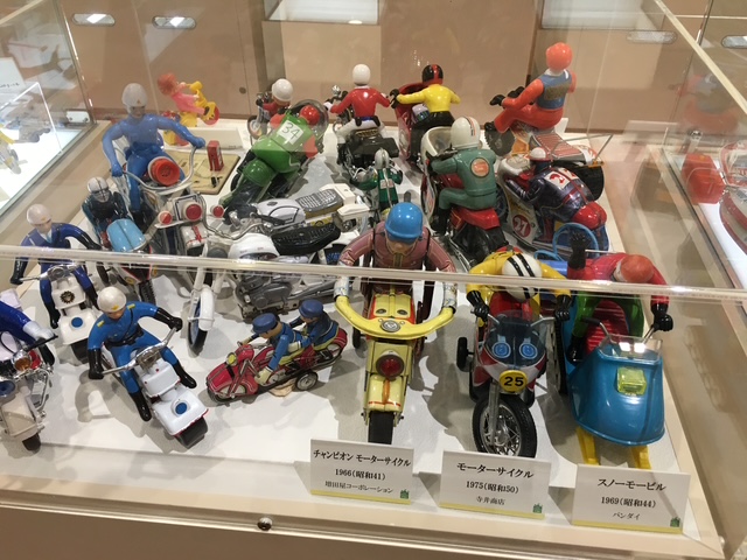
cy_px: 280
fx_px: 626
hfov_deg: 61.7
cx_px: 374
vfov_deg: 48.2
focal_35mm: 29
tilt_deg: -38.3
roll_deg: -0.5
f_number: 2.2
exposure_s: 1/33
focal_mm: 4.15
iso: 64
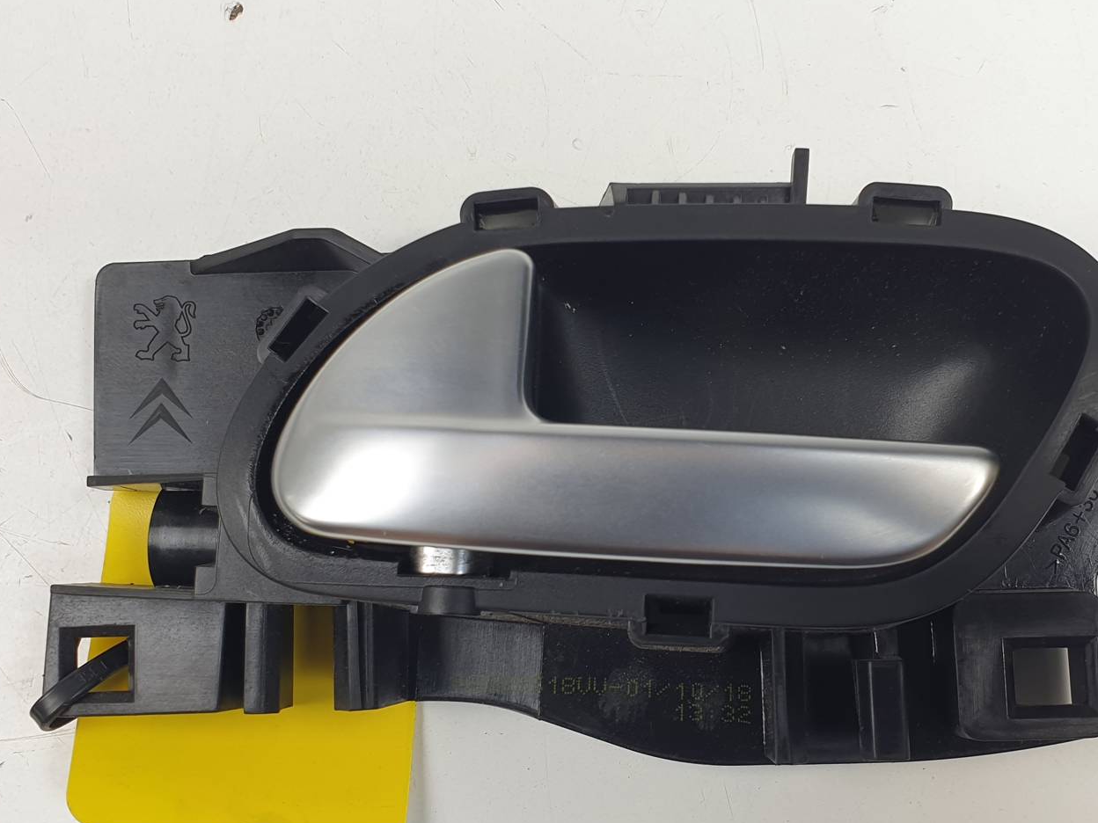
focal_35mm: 30
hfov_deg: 59.8
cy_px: 437
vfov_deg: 46.8
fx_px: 952
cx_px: 620
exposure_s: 1/121
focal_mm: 4.3
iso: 50
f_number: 2.4
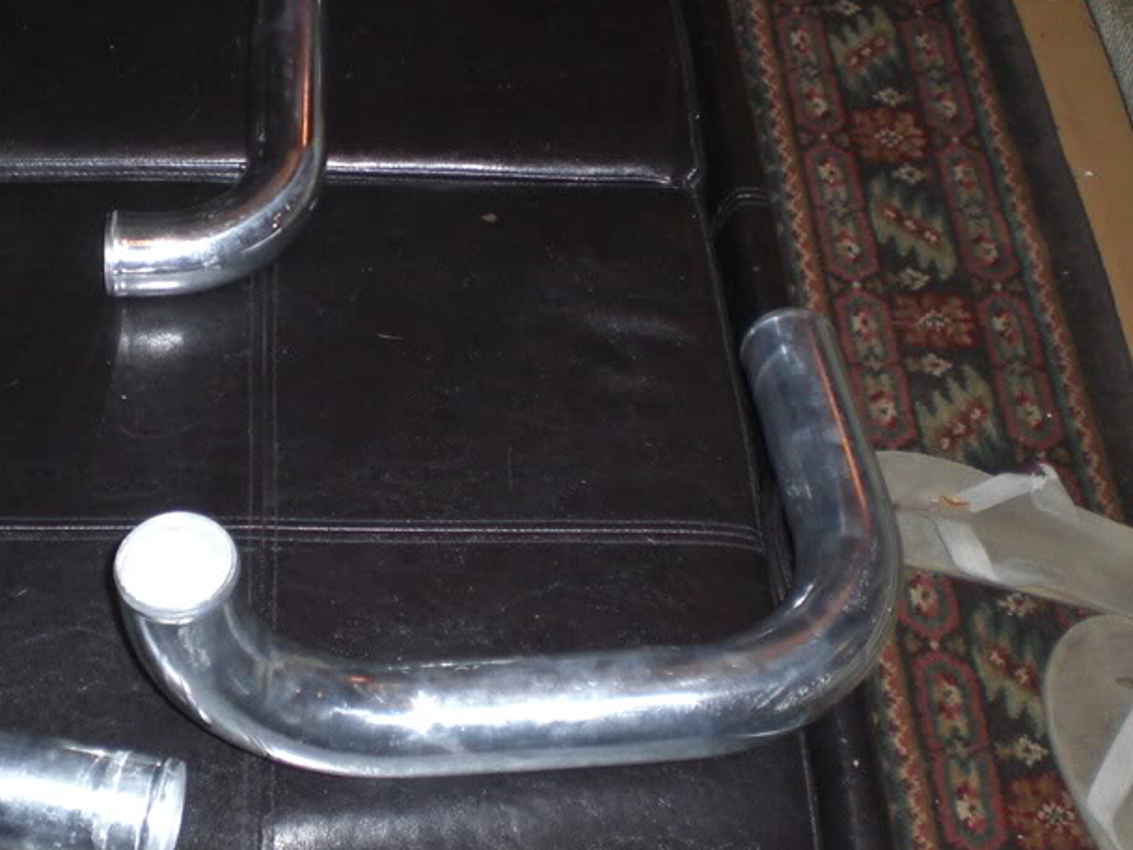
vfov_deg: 22.7
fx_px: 2095
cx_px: 300
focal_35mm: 64
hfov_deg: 29.8
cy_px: 212
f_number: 3.1
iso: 200
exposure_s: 1/60
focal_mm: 6.3
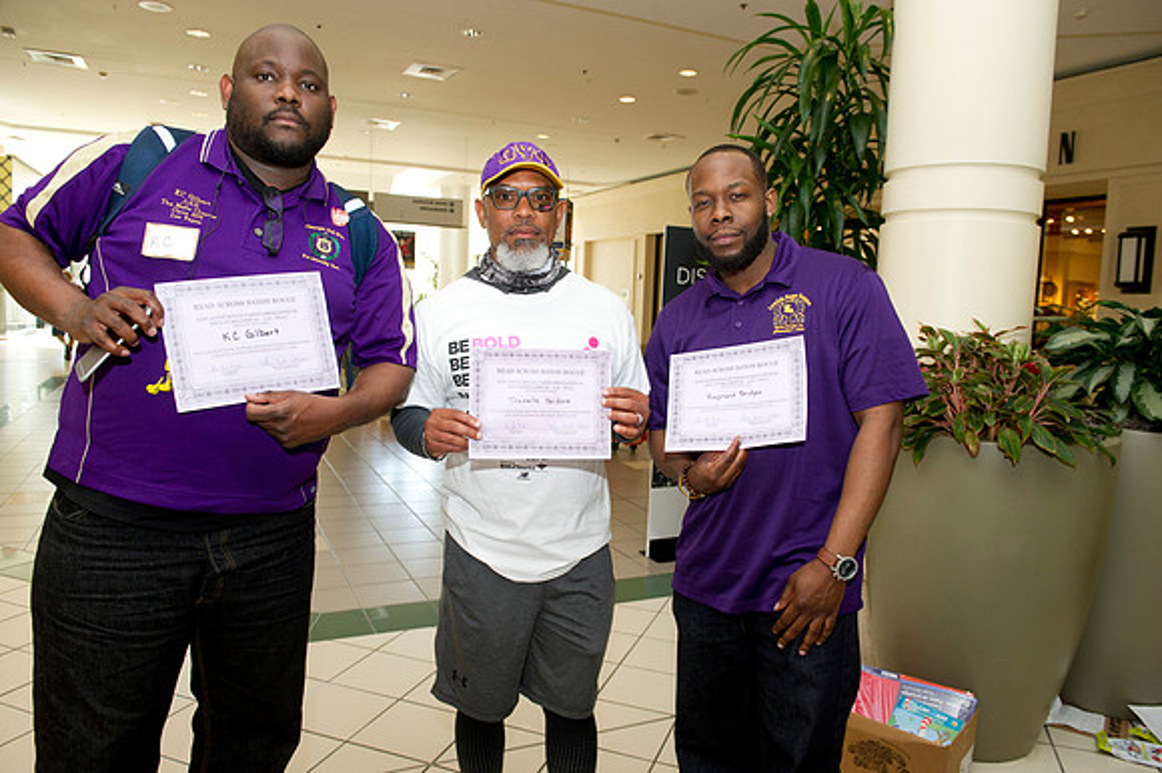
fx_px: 839
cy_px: 386
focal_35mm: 26
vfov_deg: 49.5
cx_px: 581
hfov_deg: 69.4
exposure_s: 1/250
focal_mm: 26
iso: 1250
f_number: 5.6
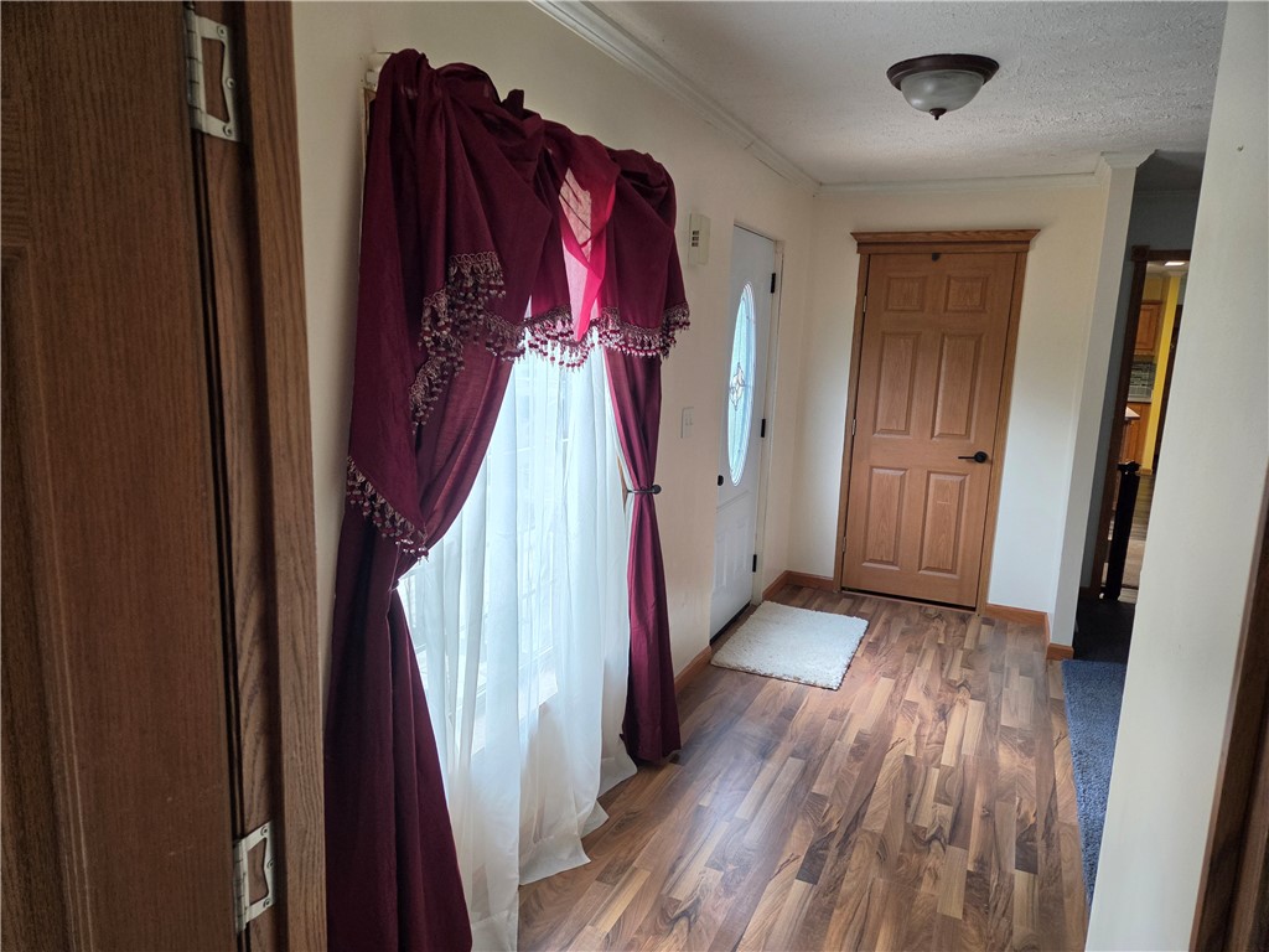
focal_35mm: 23
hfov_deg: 73.9
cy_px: 476
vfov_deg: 58.9
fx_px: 843
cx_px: 634
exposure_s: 1/120
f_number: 1.8
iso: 250
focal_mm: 5.4
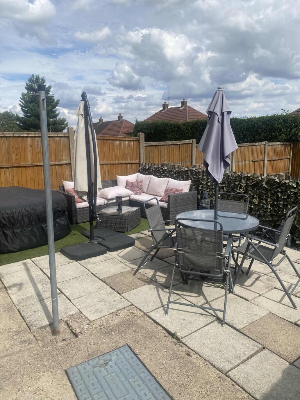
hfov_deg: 53.1
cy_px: 200
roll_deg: +0.9
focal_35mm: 26
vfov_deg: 67.3
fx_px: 300
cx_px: 150
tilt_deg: -9.5
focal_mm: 4.25
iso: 32
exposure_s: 1/3846
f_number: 1.8
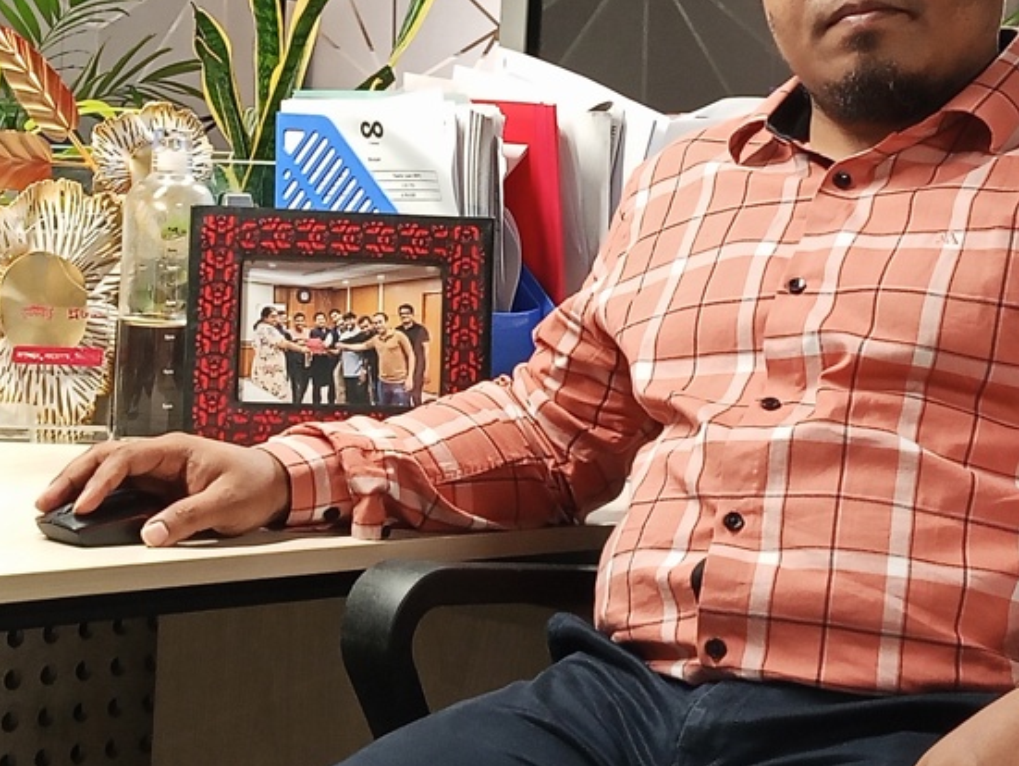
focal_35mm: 94
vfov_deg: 15.7
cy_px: 170
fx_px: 2769
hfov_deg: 20.8
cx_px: 459
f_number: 1.8
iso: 640
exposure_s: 1/50
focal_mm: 3.98
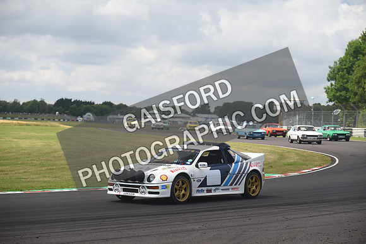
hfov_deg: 17.1
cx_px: 183
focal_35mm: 120
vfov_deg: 11.4
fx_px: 1220
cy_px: 122
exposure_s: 1/640
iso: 360
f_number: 5.6
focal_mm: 120
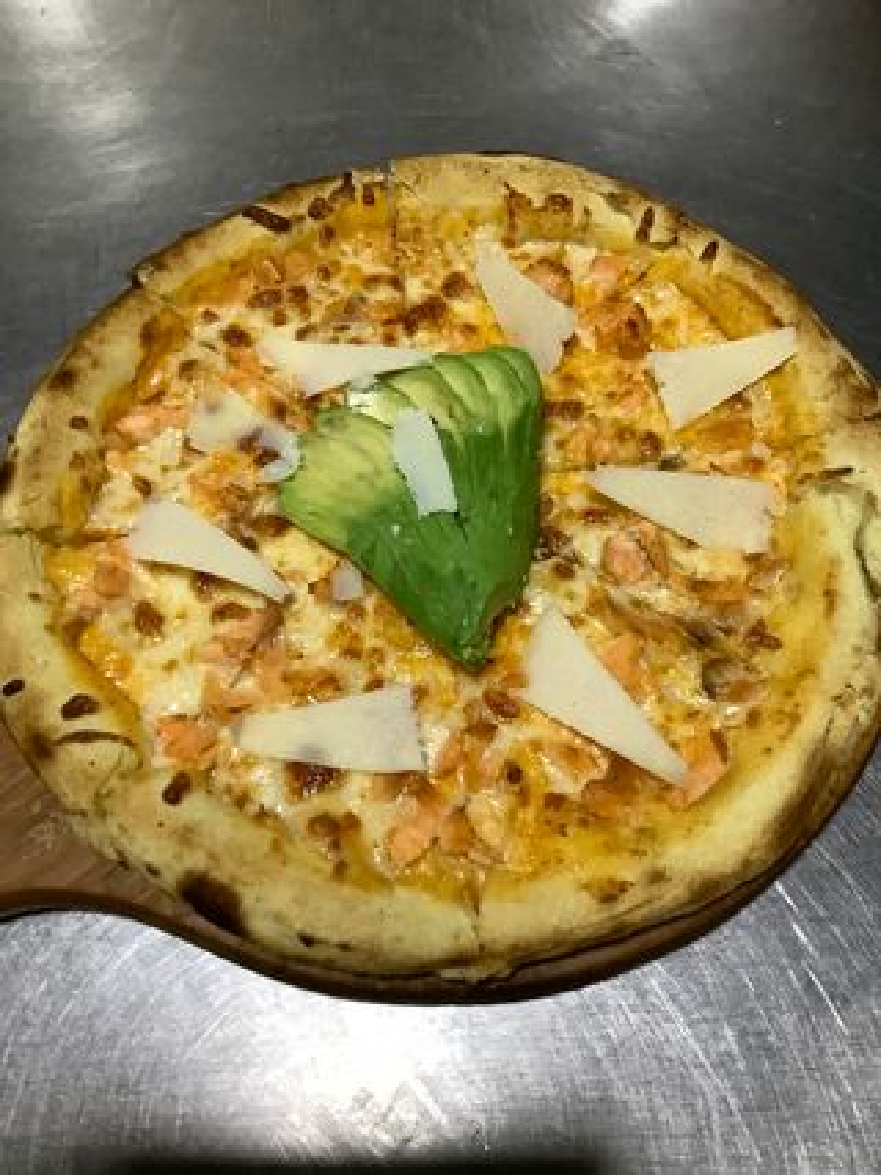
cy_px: 588
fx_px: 1052
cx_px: 440
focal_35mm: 31
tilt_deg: -62.5
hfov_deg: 45.4
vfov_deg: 58.4
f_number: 2.4
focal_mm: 3.3
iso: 160
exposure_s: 1/50
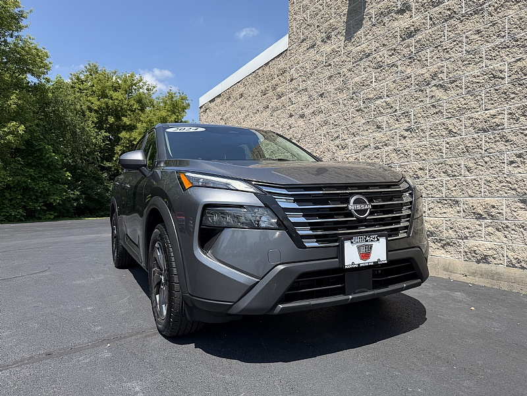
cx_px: 264
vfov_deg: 56.8
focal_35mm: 24
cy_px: 198
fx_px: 365
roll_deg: -0.3
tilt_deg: +1.0
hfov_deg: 71.6
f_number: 1.78
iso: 80
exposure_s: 1/3584
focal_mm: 6.76
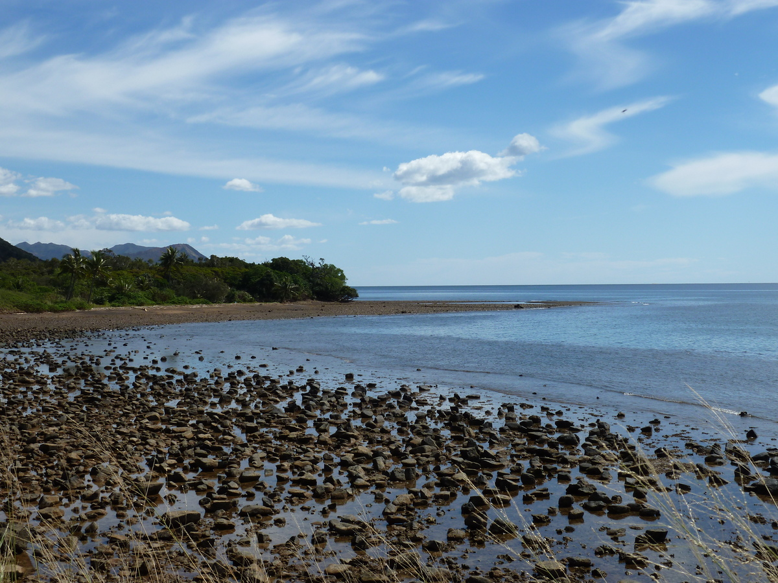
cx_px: 389
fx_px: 1169
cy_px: 292
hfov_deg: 36.8
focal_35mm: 52
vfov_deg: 28.0
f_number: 5.6
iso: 80
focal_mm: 8.5
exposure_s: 1/500
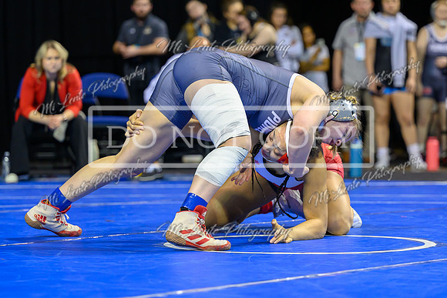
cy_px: 132
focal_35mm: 164
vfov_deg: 8.4
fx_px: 2041
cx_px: 274
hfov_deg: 12.5
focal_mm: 115
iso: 2000
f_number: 2.8
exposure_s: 1/800
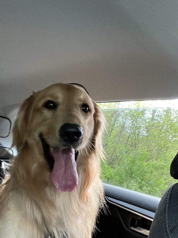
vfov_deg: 47.8
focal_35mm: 39
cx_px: 90
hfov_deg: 36.8
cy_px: 129
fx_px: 267
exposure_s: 1/87
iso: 100
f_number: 2.2
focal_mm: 2.71
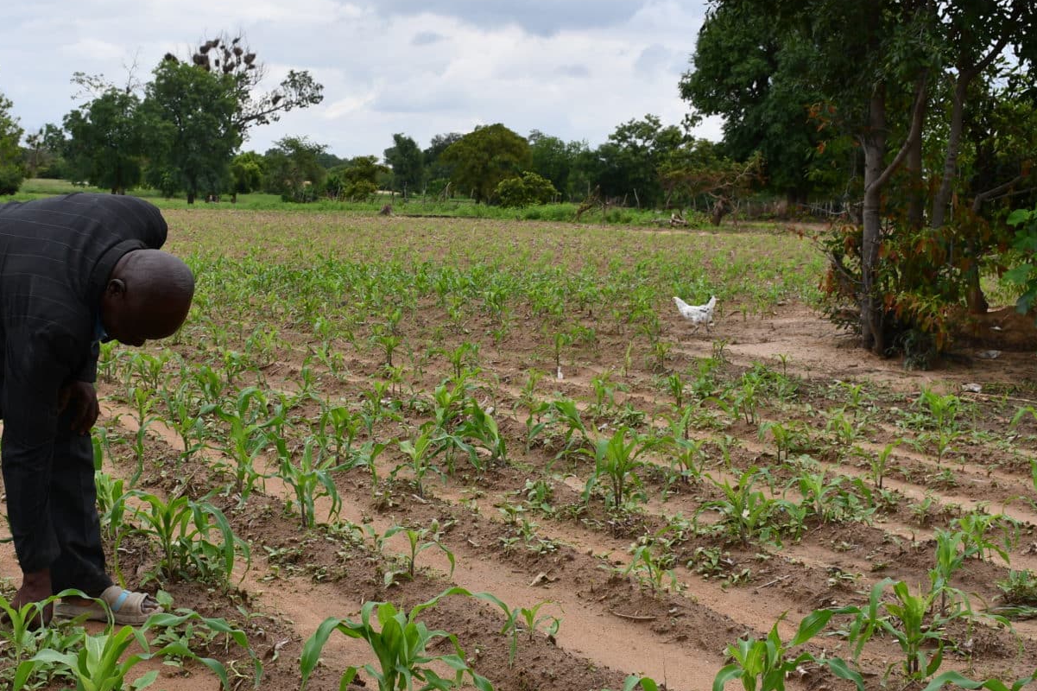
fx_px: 1670
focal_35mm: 58
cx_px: 381
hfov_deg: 34.3
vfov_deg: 23.4
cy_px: 301
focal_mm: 23
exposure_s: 1/250
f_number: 8
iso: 110
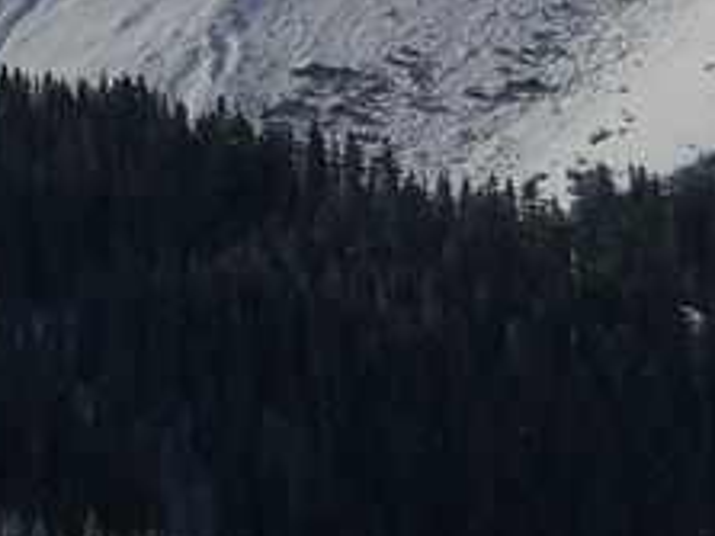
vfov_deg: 4.0
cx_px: -1071
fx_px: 7411
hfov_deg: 5.3
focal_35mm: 359
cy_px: -1062
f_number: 4.7
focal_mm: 25
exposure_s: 1/5000
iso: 200
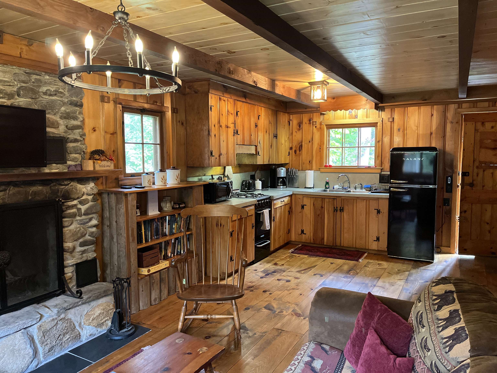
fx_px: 373
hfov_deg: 67.3
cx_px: 248
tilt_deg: -5.5
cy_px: 186
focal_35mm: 26
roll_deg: +0.3
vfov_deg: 53.1
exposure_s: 1/60
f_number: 1.6
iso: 400
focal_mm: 5.1
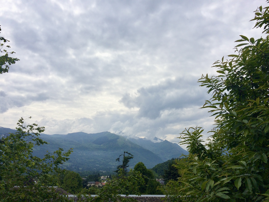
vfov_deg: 48.2
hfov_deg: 61.7
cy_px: 101
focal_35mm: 29
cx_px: 134
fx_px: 225
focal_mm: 4.15
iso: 32
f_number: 2.2
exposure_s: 1/5128
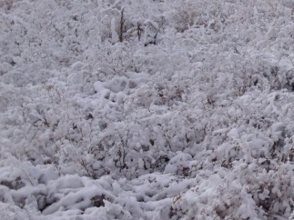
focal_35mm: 111
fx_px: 942
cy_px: 9
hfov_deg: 16.1
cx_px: 455
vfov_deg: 13.2
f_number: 2.4
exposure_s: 1/3953
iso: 50
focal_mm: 4.28
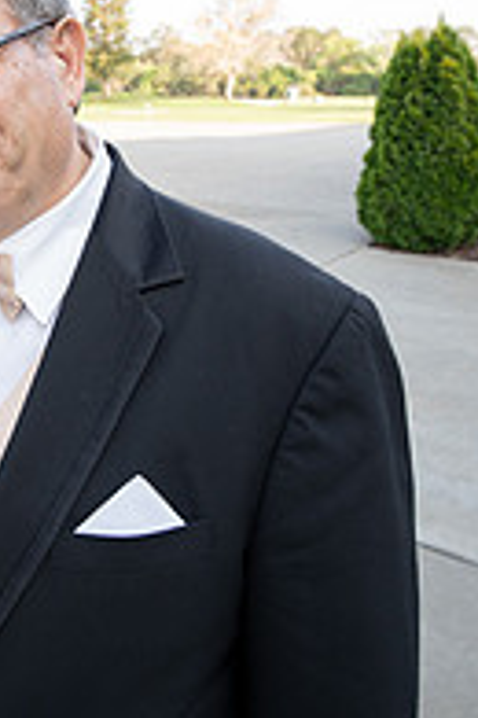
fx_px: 737
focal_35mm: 37
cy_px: 199
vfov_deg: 50.2
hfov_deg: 31.9
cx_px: -44
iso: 320
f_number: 5.6
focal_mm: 16
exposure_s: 1/250
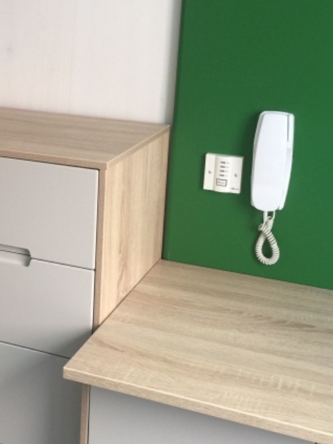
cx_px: 79
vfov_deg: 34.3
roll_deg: -2.0
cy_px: 215
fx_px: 718
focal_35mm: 56
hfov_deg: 25.8
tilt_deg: -18.1
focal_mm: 4.15
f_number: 2.2
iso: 50
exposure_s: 1/17
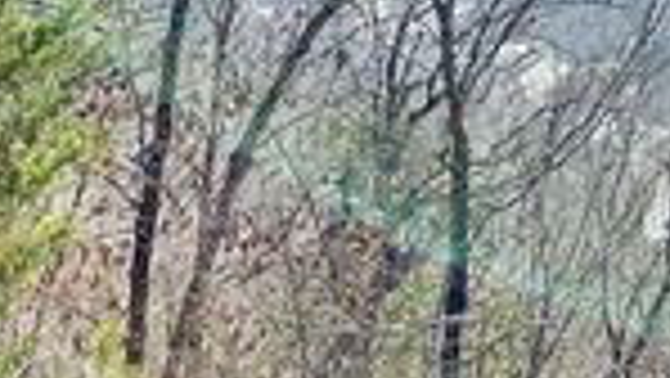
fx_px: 1689
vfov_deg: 11.6
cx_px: 800
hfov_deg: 20.9
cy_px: -349
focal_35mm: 95
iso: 32
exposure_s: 1/3497
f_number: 1.8
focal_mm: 4.25
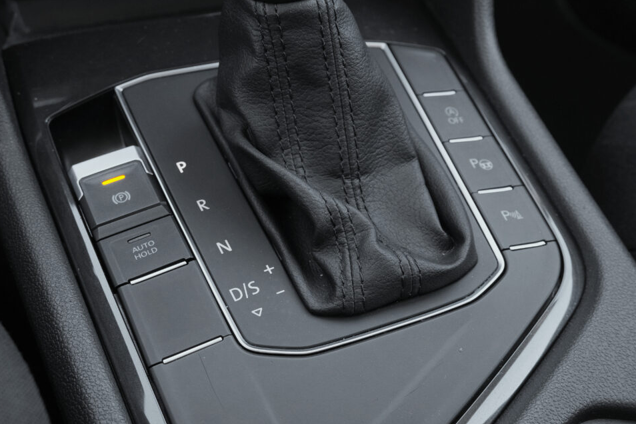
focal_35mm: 44
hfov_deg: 44.5
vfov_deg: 30.5
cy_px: 226
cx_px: 301
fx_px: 777
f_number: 6.4
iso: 2000
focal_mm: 27.1
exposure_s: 1/60
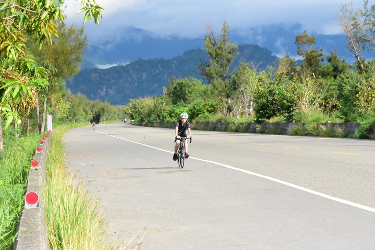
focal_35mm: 140
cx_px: 188
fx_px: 1459
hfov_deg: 14.6
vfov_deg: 9.8
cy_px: 125
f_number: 18
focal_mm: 140
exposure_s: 1/4000
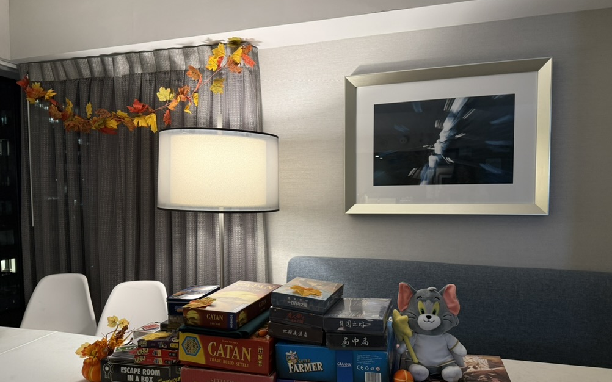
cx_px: 303
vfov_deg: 47.5
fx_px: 434
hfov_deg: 70.4
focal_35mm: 26
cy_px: 216
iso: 200
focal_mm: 6.76
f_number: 1.78
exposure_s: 1/60
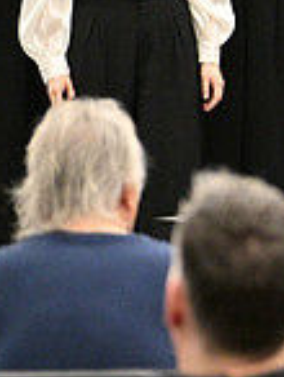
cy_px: 22
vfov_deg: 5.3
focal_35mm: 370
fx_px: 4036
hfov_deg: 3.9
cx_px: 736
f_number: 2.7
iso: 6400
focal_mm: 97
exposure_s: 1/640
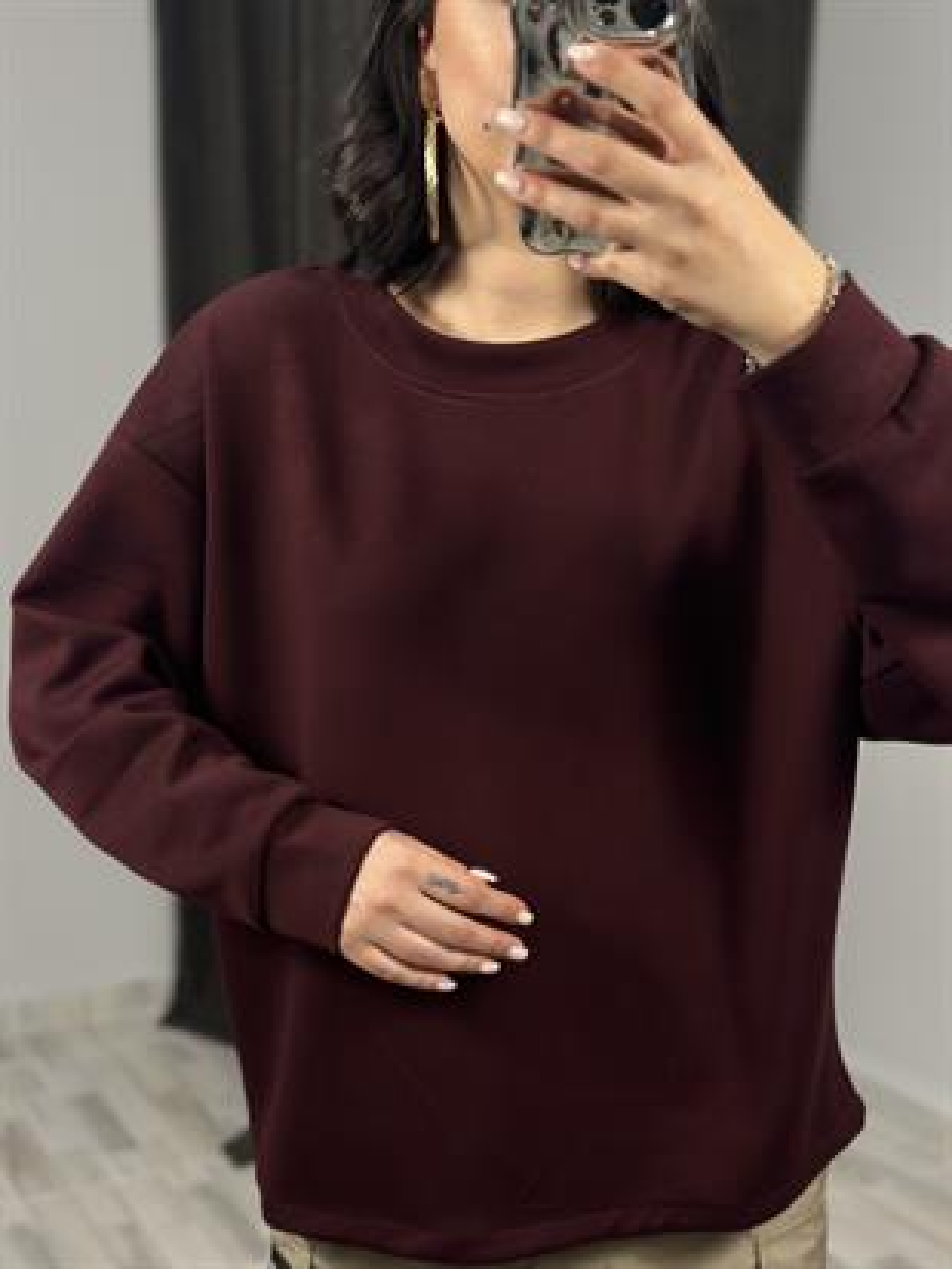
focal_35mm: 48
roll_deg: +1.5
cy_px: 634
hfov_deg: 30.3
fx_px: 1759
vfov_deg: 39.6
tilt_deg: -32.3
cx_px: 476
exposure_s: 1/100
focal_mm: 6.86
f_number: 1.78
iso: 250
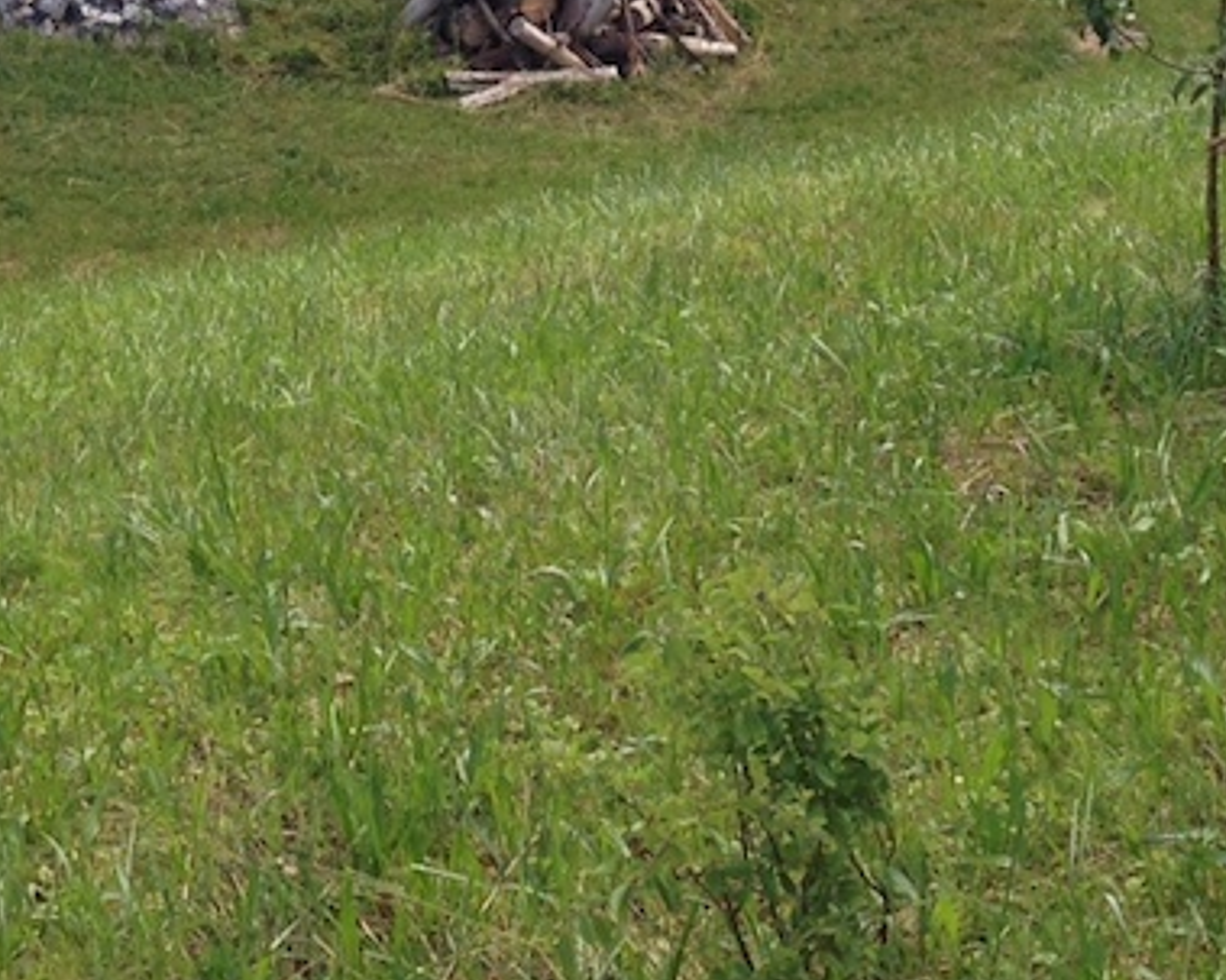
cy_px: -126
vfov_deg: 14.7
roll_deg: -2.6
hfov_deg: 18.8
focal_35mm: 102
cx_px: 741
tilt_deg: -17.6
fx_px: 3700
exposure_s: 1/308
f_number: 2.4
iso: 50
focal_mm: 4.12
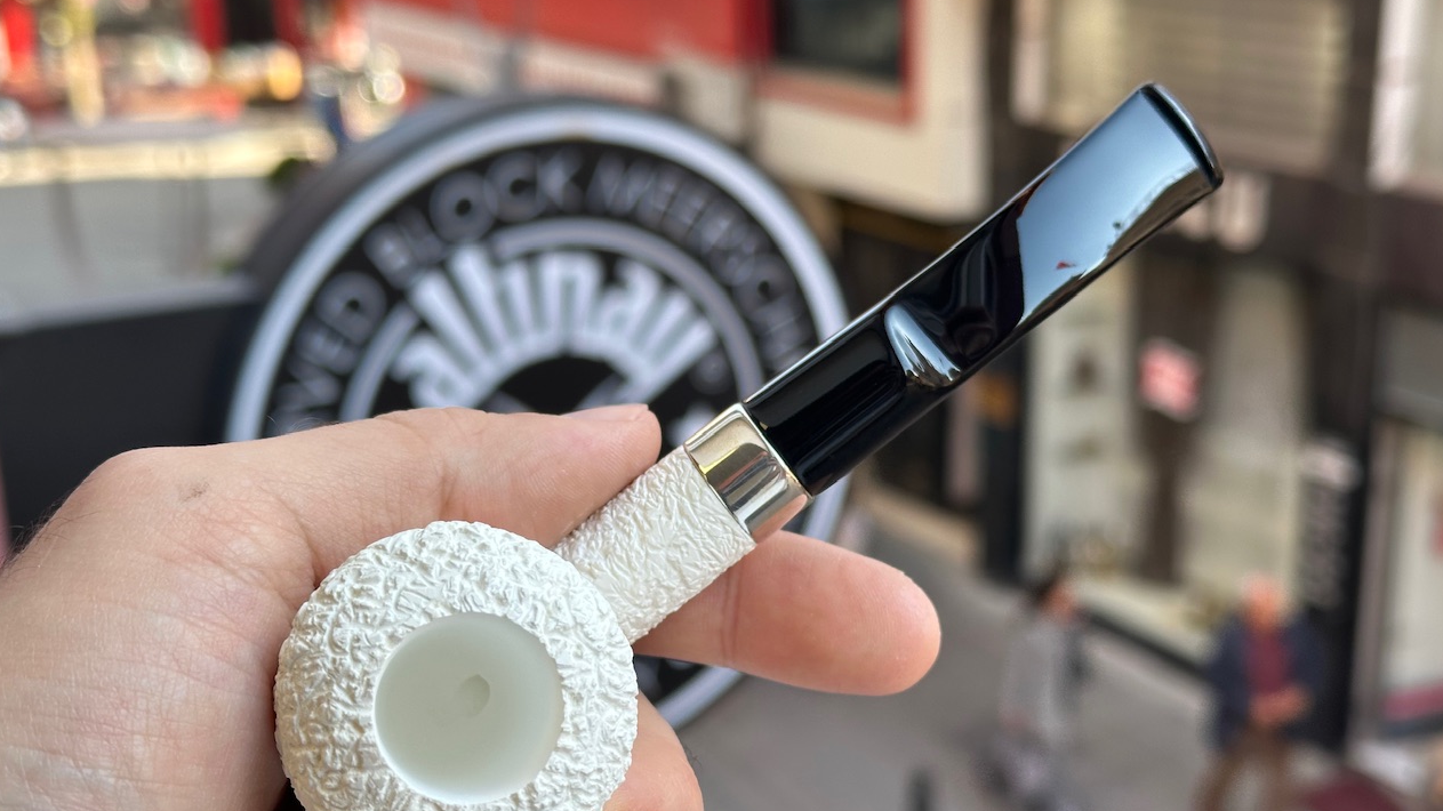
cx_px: 720
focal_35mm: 53
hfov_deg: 39.2
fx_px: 2028
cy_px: 476
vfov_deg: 22.6
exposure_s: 1/345
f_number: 1.78
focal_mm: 6.86
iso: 64
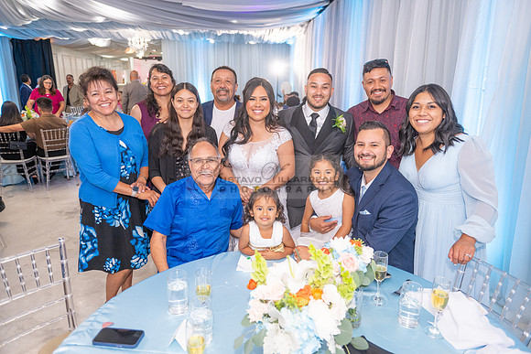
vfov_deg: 53.2
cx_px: 266
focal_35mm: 24
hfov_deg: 73.7
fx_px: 354
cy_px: 177
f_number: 3.2
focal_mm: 24
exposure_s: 1/160
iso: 1000
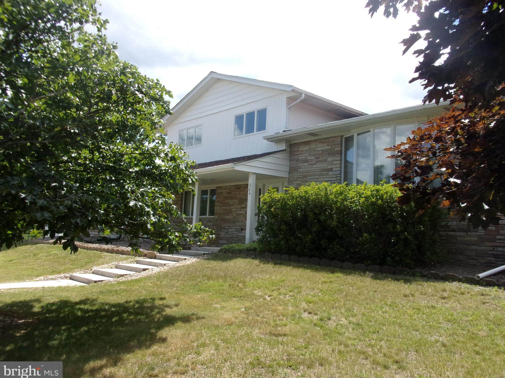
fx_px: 423
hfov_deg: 61.6
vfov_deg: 48.2
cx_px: 260
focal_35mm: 29
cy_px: 187
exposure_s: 1/140
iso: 200
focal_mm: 5.1
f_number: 10.8
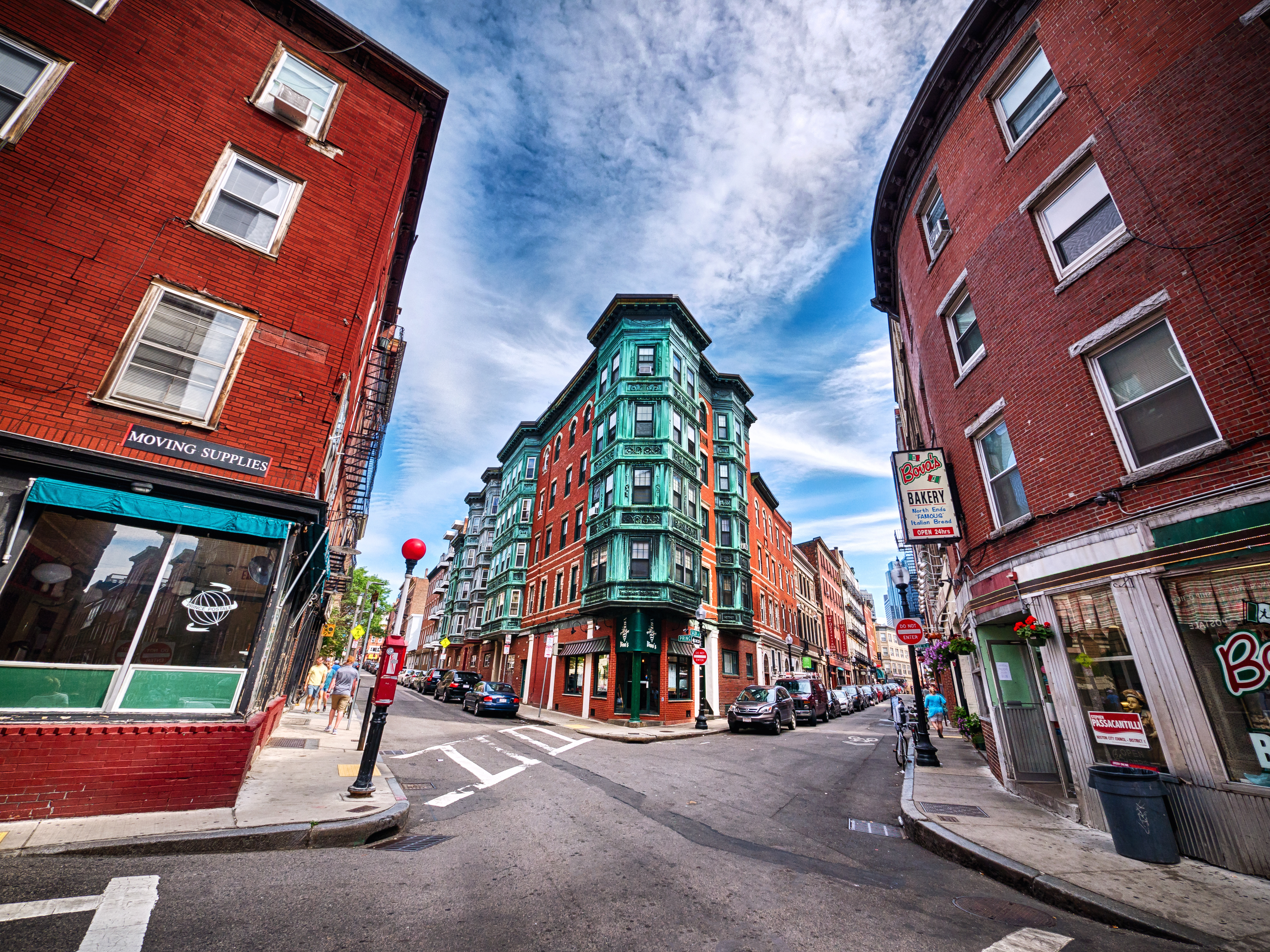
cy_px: 476
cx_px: 635
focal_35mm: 14
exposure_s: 1/200
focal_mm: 7
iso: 200
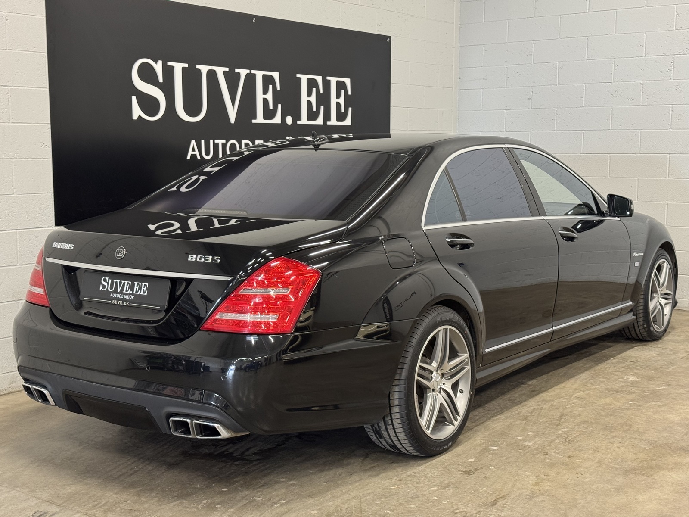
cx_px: 344
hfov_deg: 39.7
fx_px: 955
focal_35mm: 48
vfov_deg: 30.3
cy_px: 258
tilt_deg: -6.8
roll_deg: +0.5
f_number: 1.78
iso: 160
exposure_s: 1/50
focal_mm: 6.76
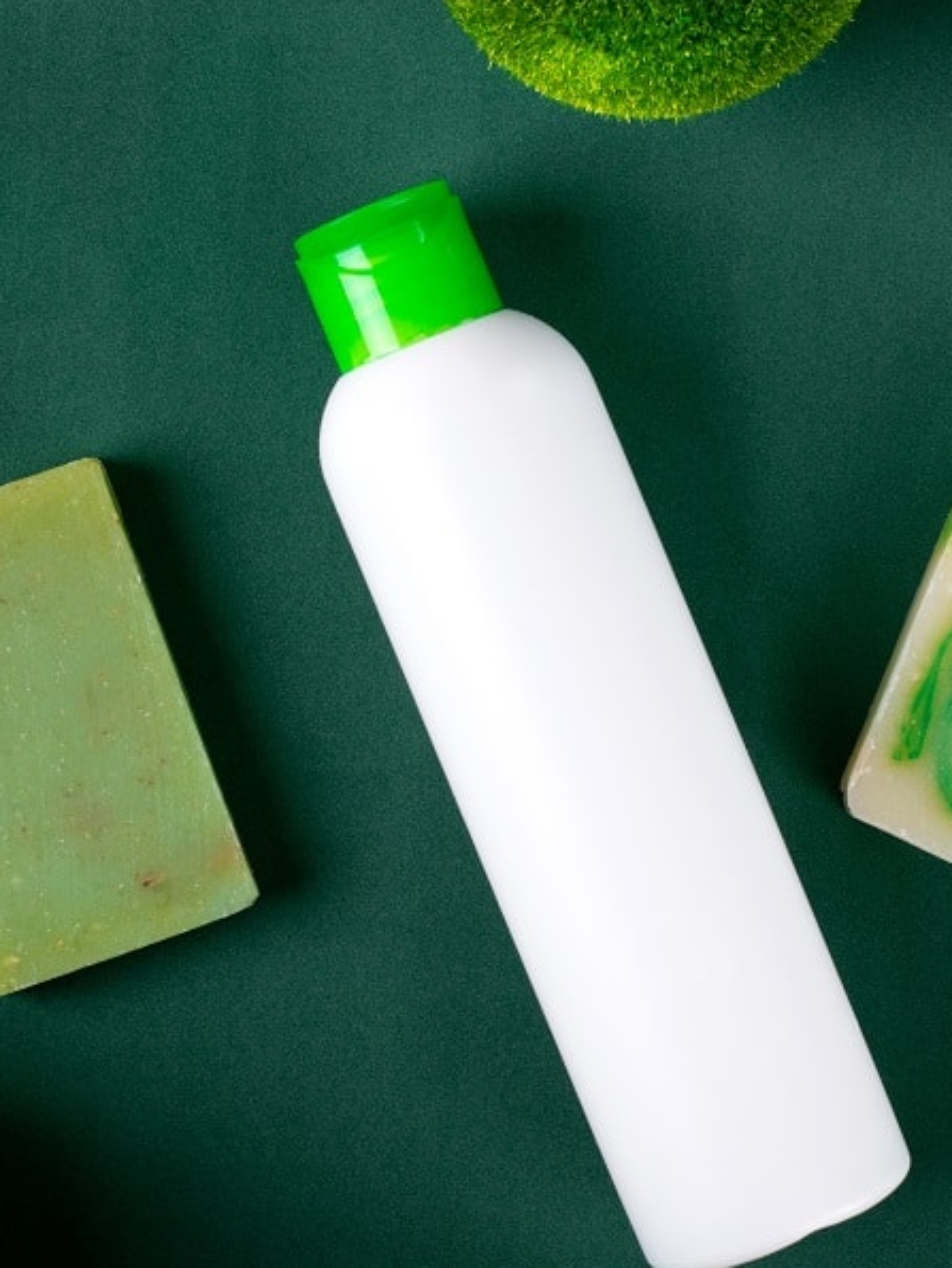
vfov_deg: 18.0
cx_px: 307
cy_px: 631
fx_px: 3993
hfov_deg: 13.6
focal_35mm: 109
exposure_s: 1/160
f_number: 13
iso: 100
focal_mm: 50
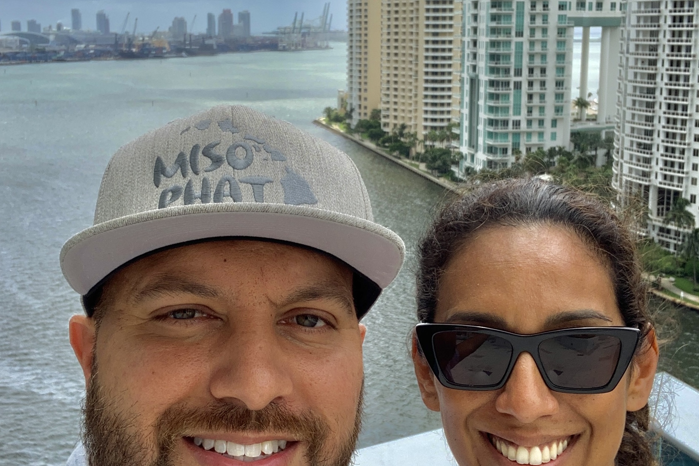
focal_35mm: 41
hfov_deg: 47.4
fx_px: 796
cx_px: 346
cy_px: 313
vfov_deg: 32.3
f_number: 2.2
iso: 16
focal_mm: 2.87
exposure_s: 1/328
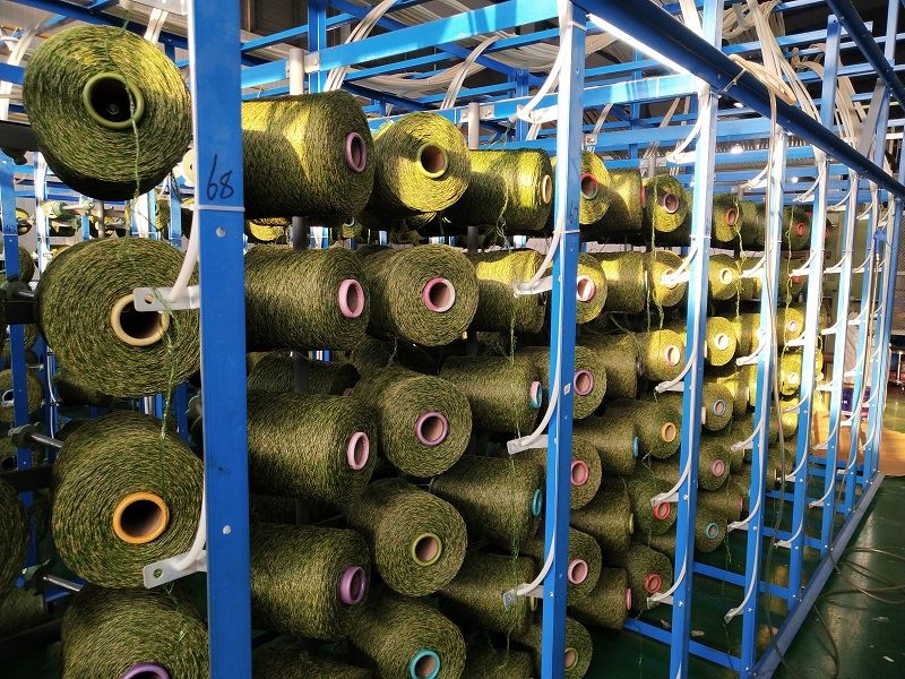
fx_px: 784
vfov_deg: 46.8
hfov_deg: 60.0
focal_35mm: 30
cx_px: 452
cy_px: 340
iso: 240
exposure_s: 1/100
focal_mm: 3.95
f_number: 1.8
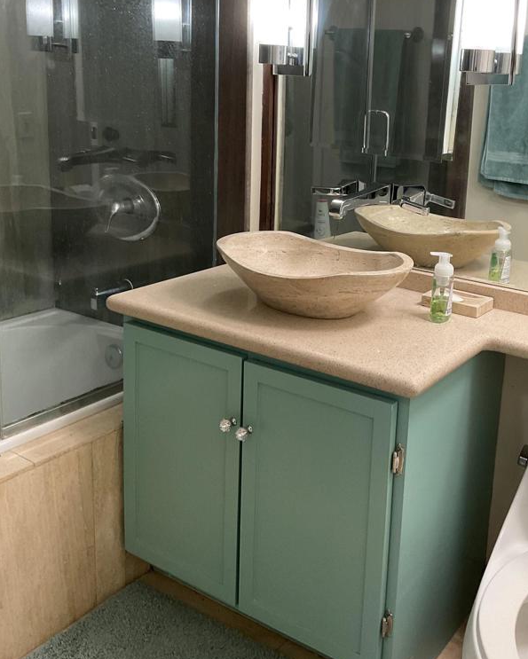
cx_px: 339
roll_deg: -2.6
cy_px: 245
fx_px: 761
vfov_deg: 46.4
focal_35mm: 39
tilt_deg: -13.1
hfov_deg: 37.9
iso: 100
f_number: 1.8
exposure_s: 1/60
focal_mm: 3
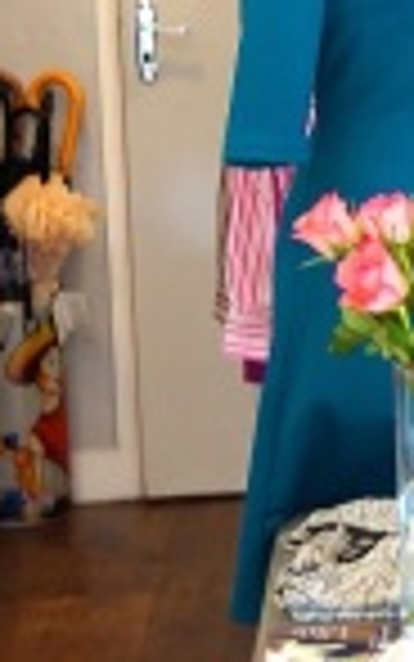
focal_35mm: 160
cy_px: 83
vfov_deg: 13.0
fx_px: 2886
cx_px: 1004
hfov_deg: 7.6
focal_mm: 30
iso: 250
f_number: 4
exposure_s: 1/60
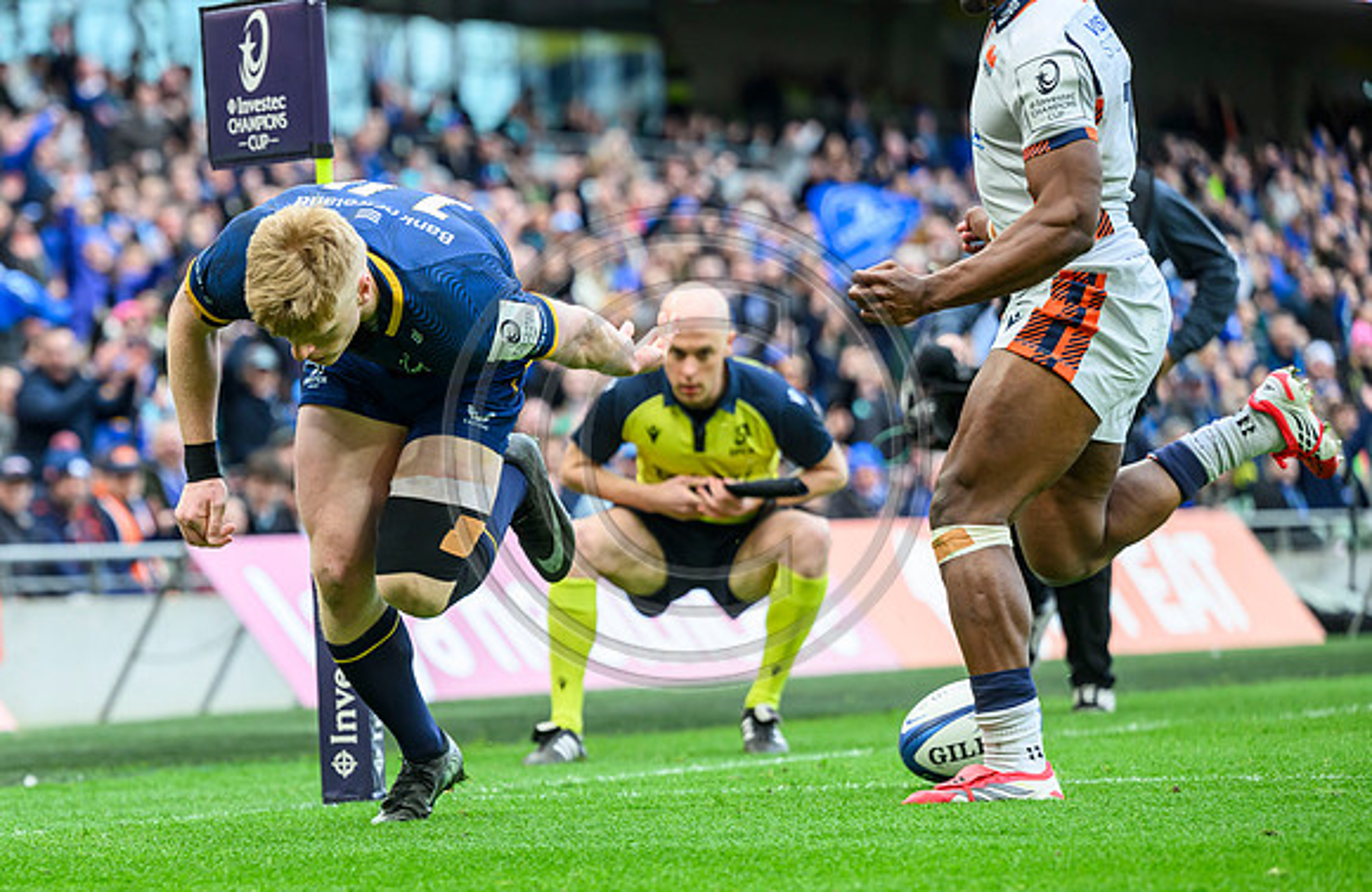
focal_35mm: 206
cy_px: 595
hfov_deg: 10.0
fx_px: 7805
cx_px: 469
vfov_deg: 6.5
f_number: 3.5
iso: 1250
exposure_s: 1/1250
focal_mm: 155
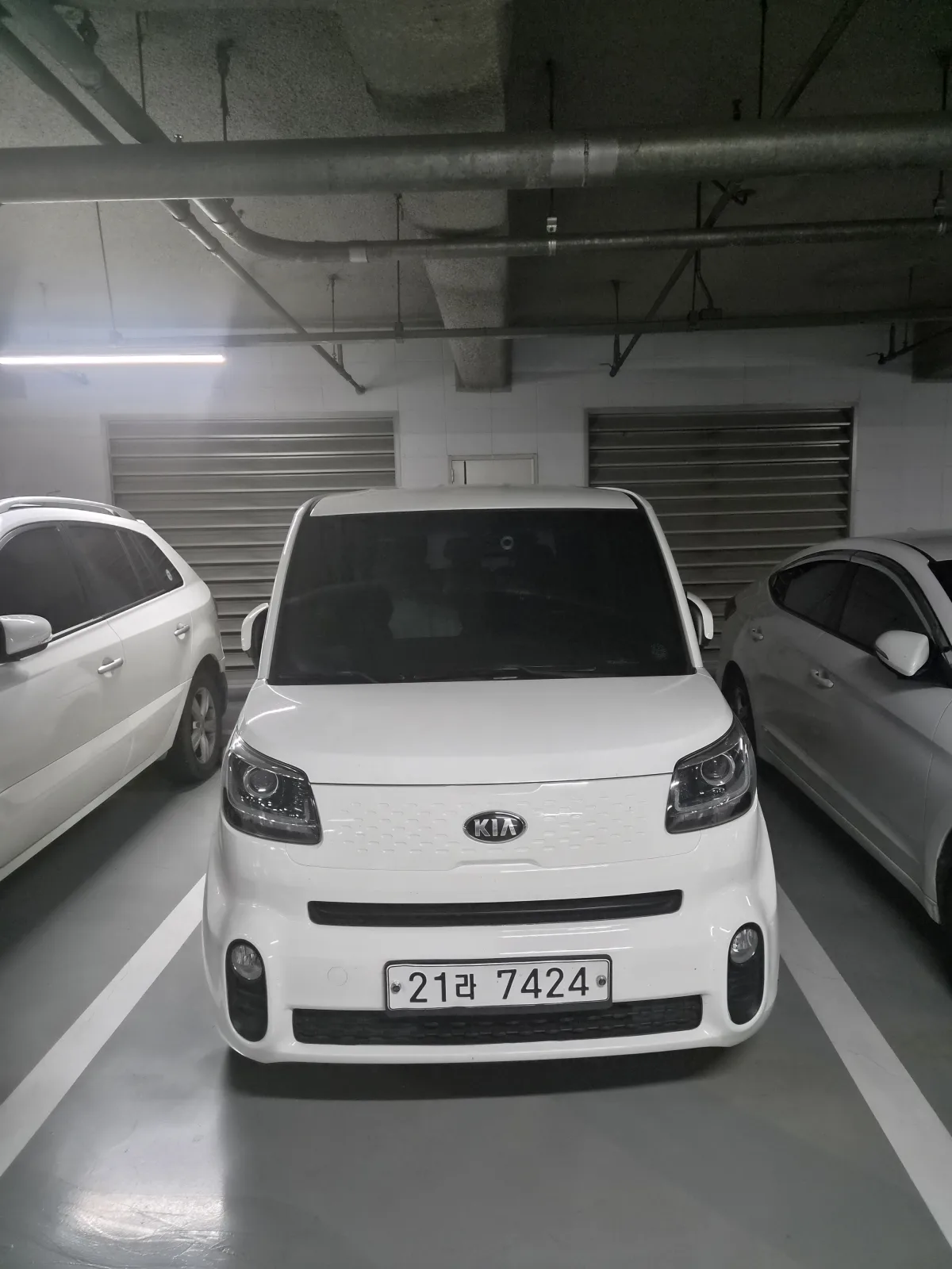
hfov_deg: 58.9
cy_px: 634
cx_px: 476
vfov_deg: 73.9
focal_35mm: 23
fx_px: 843
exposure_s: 1/120
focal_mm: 5.4
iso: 1600
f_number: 1.8
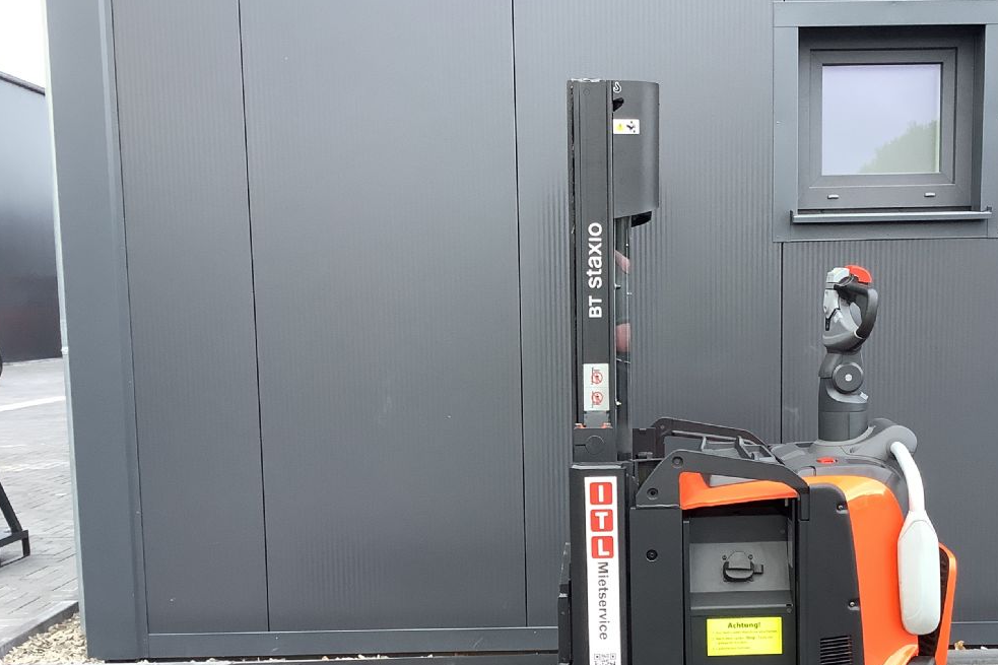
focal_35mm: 42
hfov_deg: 46.0
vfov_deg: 31.7
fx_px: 1164
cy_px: 428
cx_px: 622
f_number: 2.4
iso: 125
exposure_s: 1/60
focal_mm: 3.3
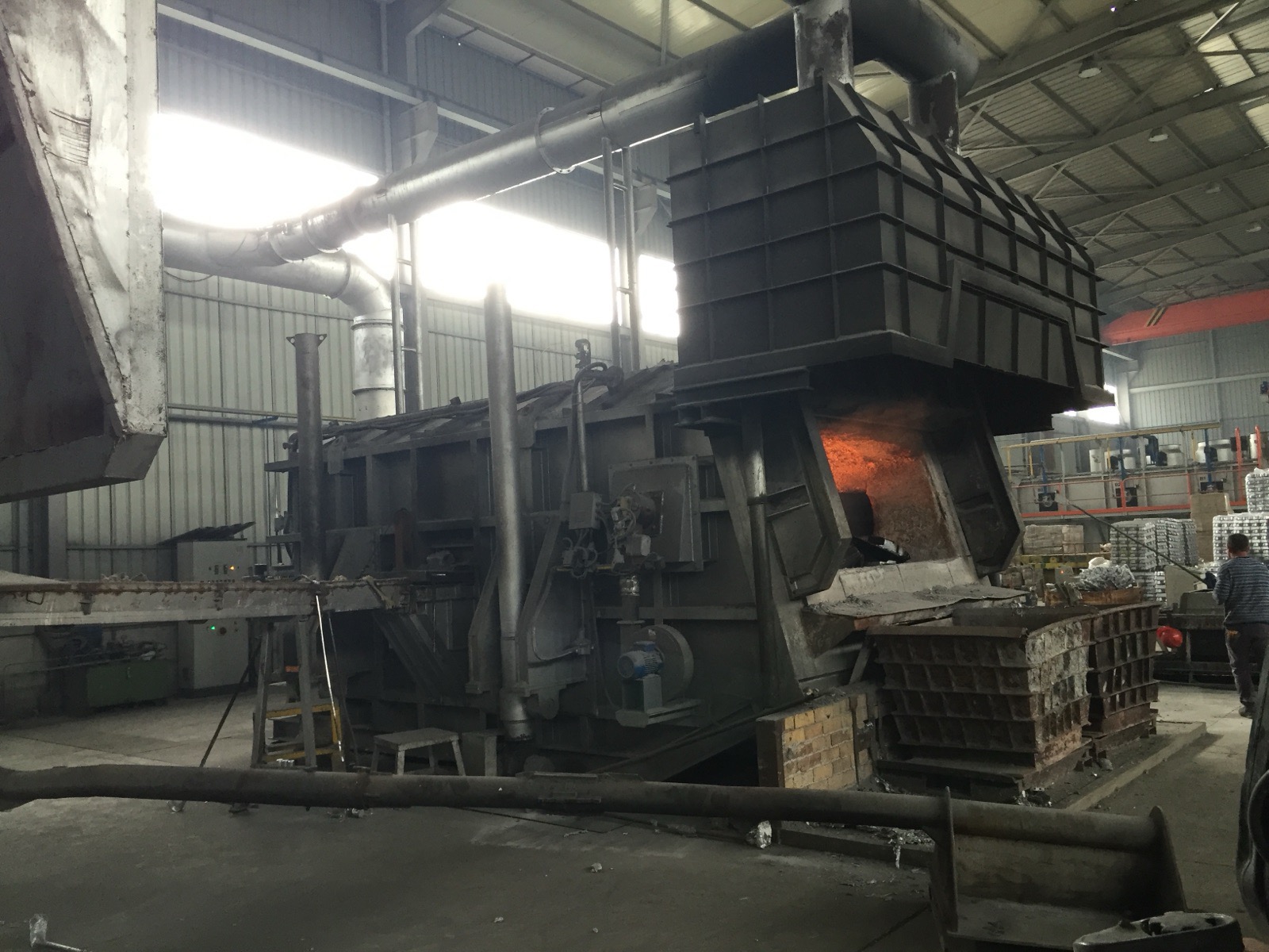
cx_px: 634
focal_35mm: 29
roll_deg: +2.3
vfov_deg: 48.2
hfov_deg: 61.7
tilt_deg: +4.2
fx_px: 1063
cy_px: 476
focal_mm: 4.15
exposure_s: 1/30
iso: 100
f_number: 2.2
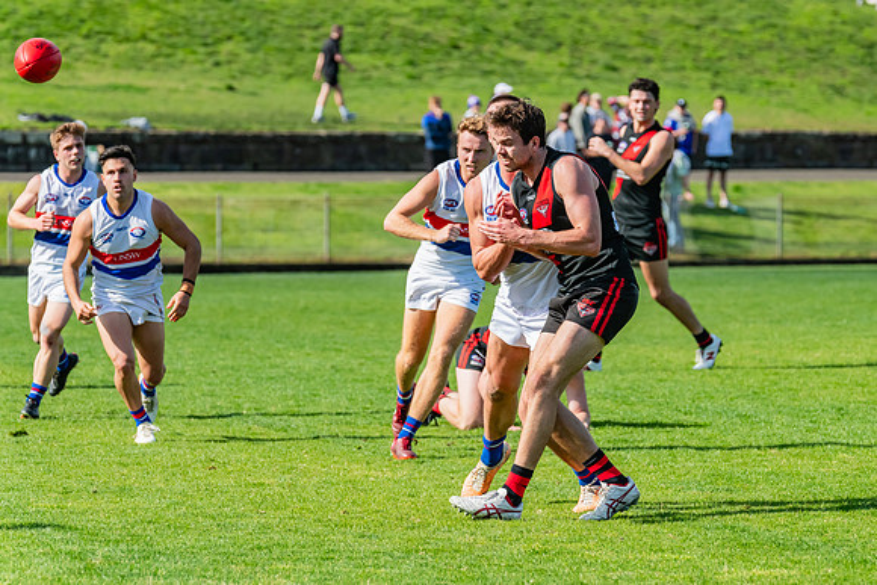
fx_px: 7981
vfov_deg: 4.2
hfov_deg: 6.3
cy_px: 274
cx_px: 483
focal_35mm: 328
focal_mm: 290
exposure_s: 1/1600
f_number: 9
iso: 800
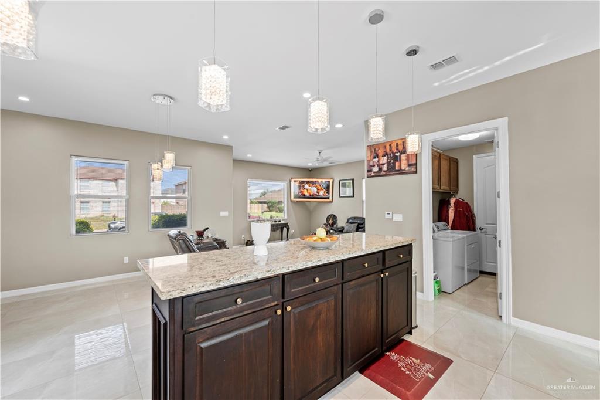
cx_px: 300
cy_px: 200
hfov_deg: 104.3
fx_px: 233
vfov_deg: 81.2
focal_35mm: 14
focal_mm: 14
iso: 100
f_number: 5.6
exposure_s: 1/4
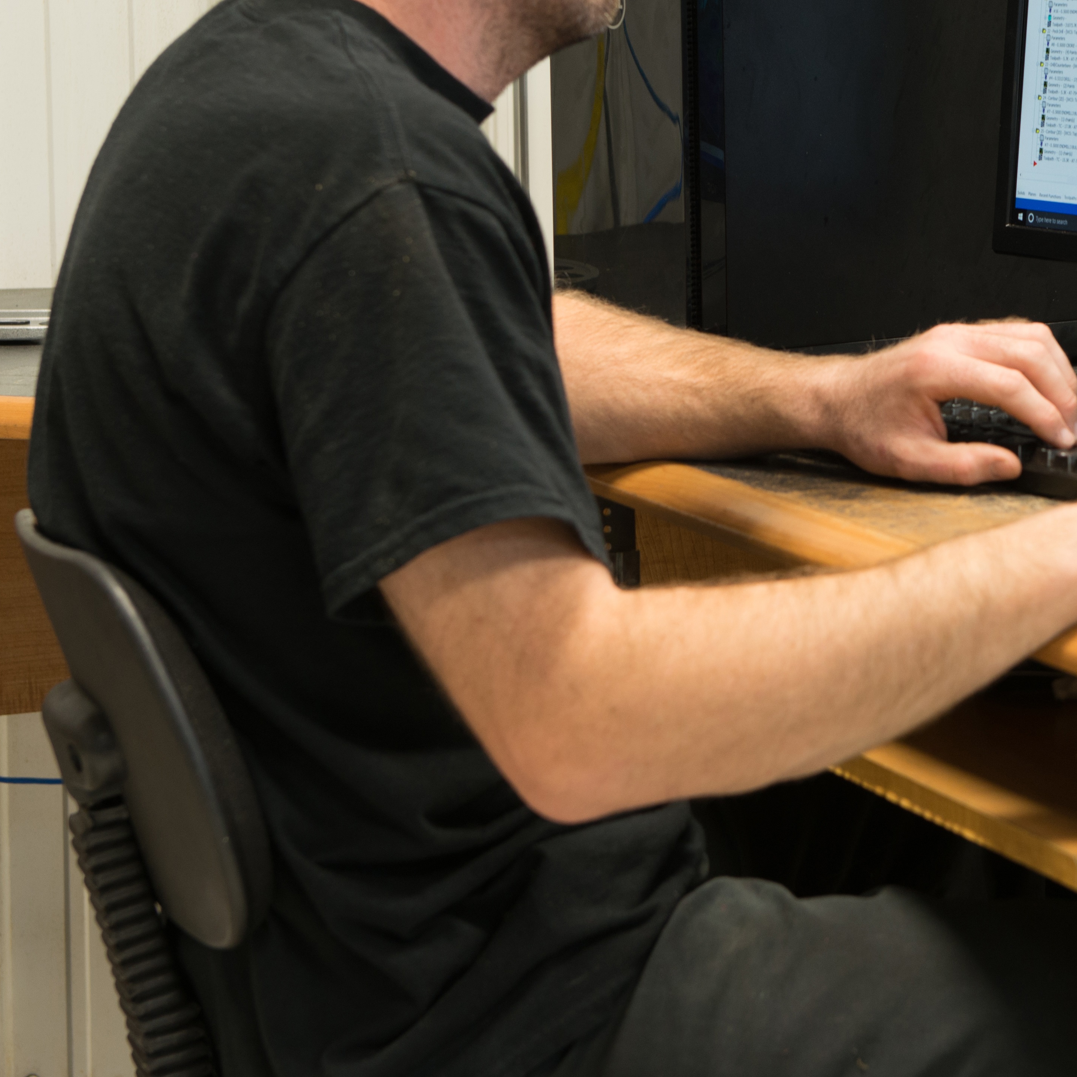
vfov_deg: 15.3
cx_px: 935
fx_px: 3978
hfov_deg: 15.3
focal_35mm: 113
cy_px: 254
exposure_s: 1/25
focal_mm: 52
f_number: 5.6
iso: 400
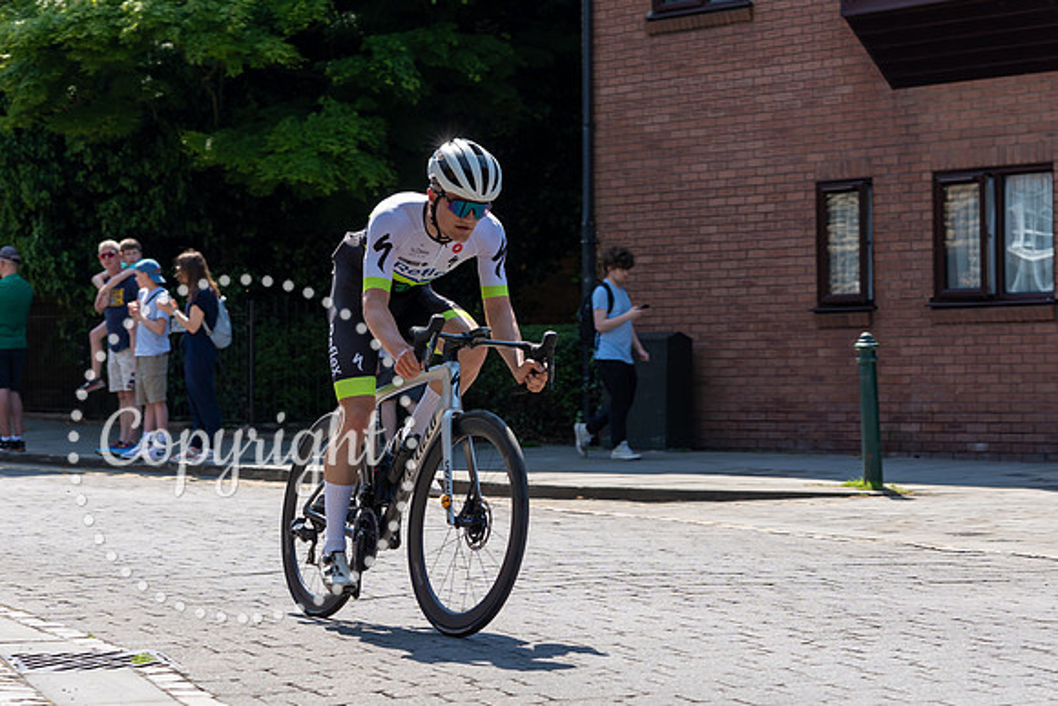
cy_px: 224
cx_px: 524
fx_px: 2839
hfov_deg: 21.1
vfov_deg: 14.1
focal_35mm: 97
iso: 160
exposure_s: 1/800
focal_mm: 68
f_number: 5
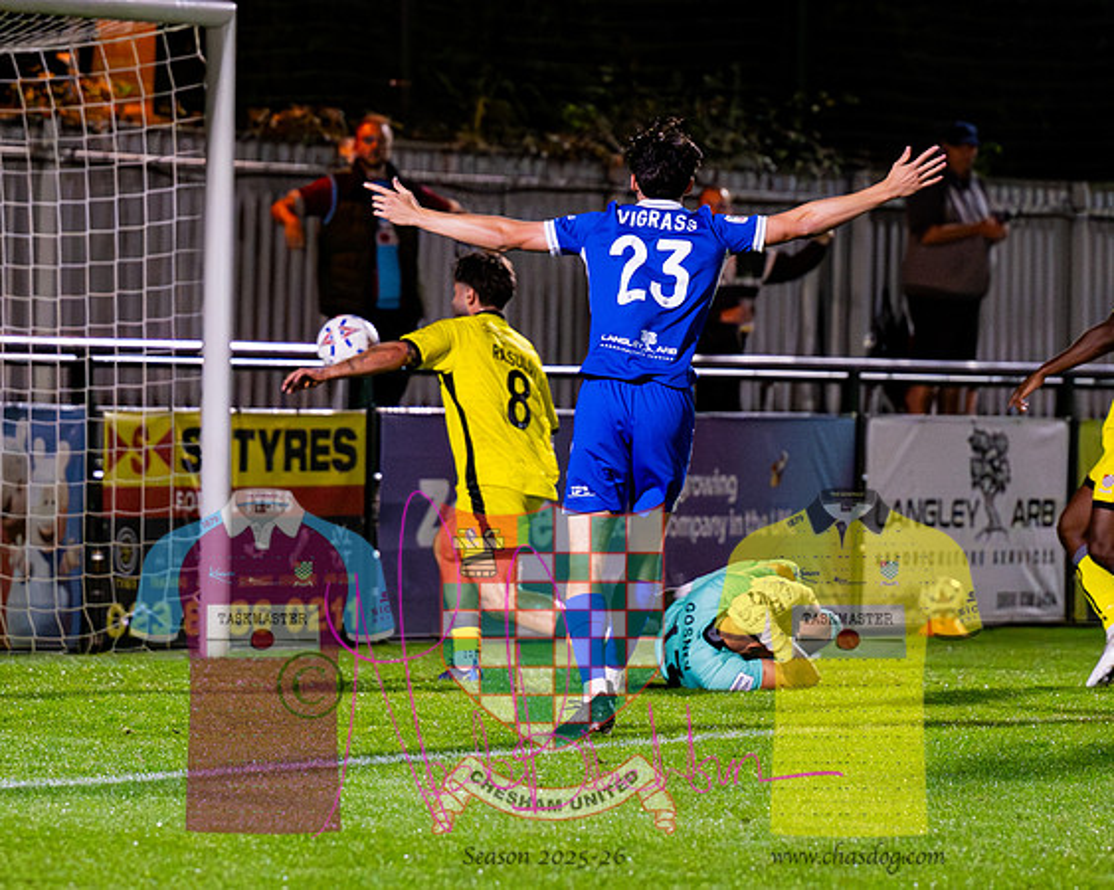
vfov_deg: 4.7
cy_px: 619
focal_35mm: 329
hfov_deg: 5.9
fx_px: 10847
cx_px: 184
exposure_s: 1/1250
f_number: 2.8
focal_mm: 140
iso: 6400
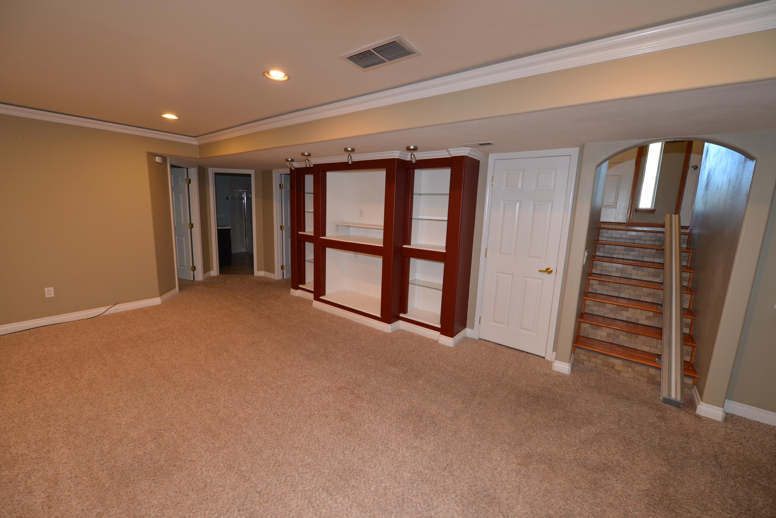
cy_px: 259
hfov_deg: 104.2
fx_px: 302
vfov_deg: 81.3
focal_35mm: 14
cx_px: 388
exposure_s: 1/60
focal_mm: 14
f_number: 4
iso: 400
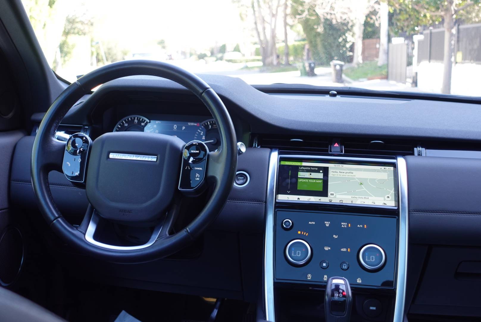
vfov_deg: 29.3
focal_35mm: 46
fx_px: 615
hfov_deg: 42.7
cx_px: 240
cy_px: 161
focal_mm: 17.37
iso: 160
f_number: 2.8
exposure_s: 1/50
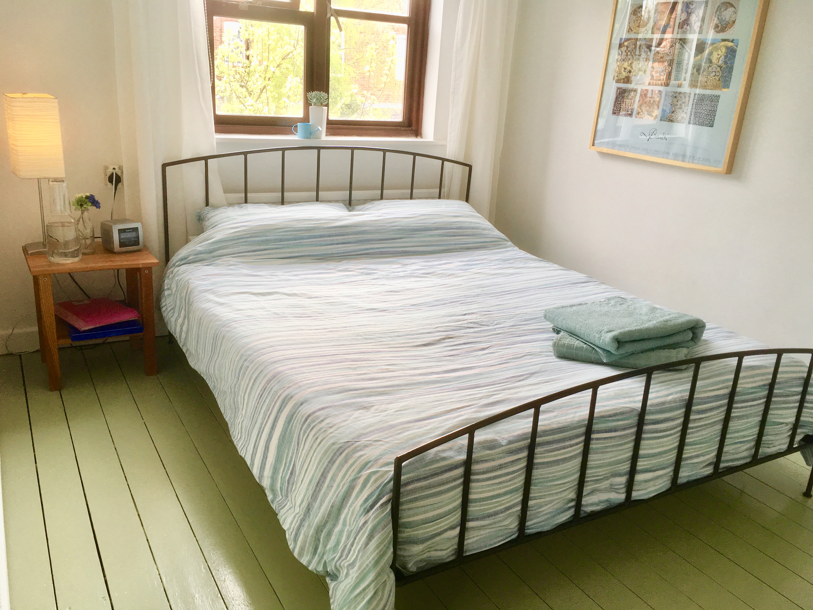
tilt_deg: -17.4
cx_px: 406
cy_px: 305
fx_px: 681
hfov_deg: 61.7
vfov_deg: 48.2
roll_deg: -3.8
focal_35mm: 29
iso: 32
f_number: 2.2
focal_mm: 4.15
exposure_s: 1/100
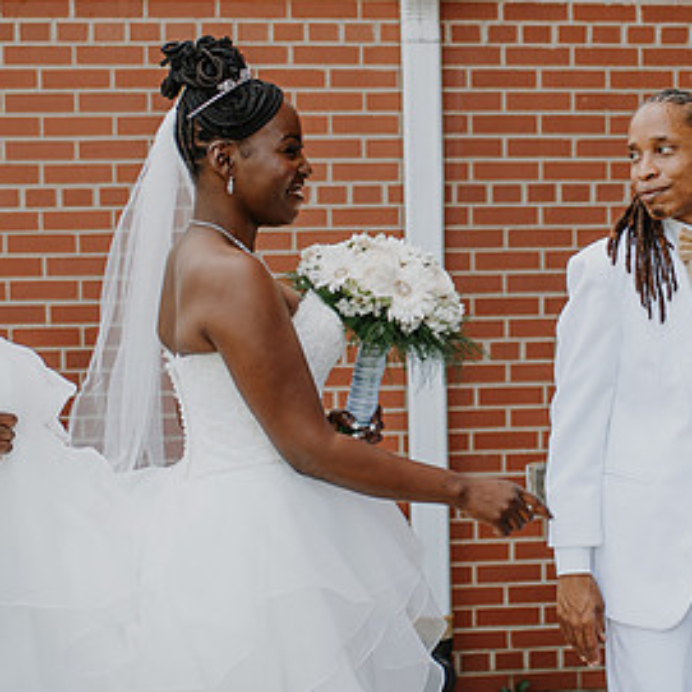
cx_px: 520
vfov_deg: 24.0
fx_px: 1628
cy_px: 294
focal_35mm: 72
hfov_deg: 23.7
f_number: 2.2
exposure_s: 1/400
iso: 100
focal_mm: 35
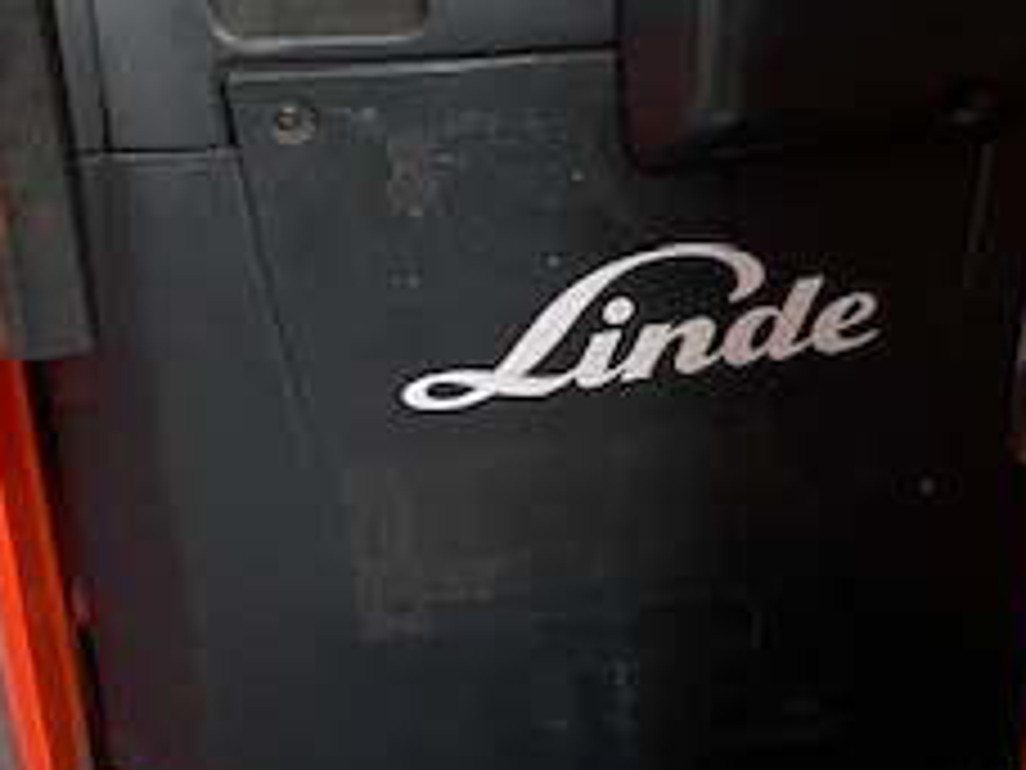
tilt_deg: -34.3
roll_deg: -0.6
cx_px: 639
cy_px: 432
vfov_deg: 20.2
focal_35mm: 73
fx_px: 2164
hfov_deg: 26.6
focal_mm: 4.25
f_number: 1.8
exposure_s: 1/60
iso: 125
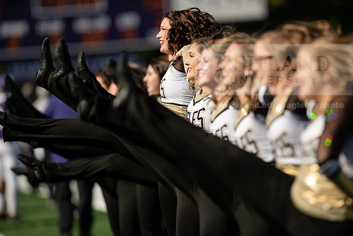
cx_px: 176
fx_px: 2942
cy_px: 118
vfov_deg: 4.6
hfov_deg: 6.9
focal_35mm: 300
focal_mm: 300
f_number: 3.5
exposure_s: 1/2000
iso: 125
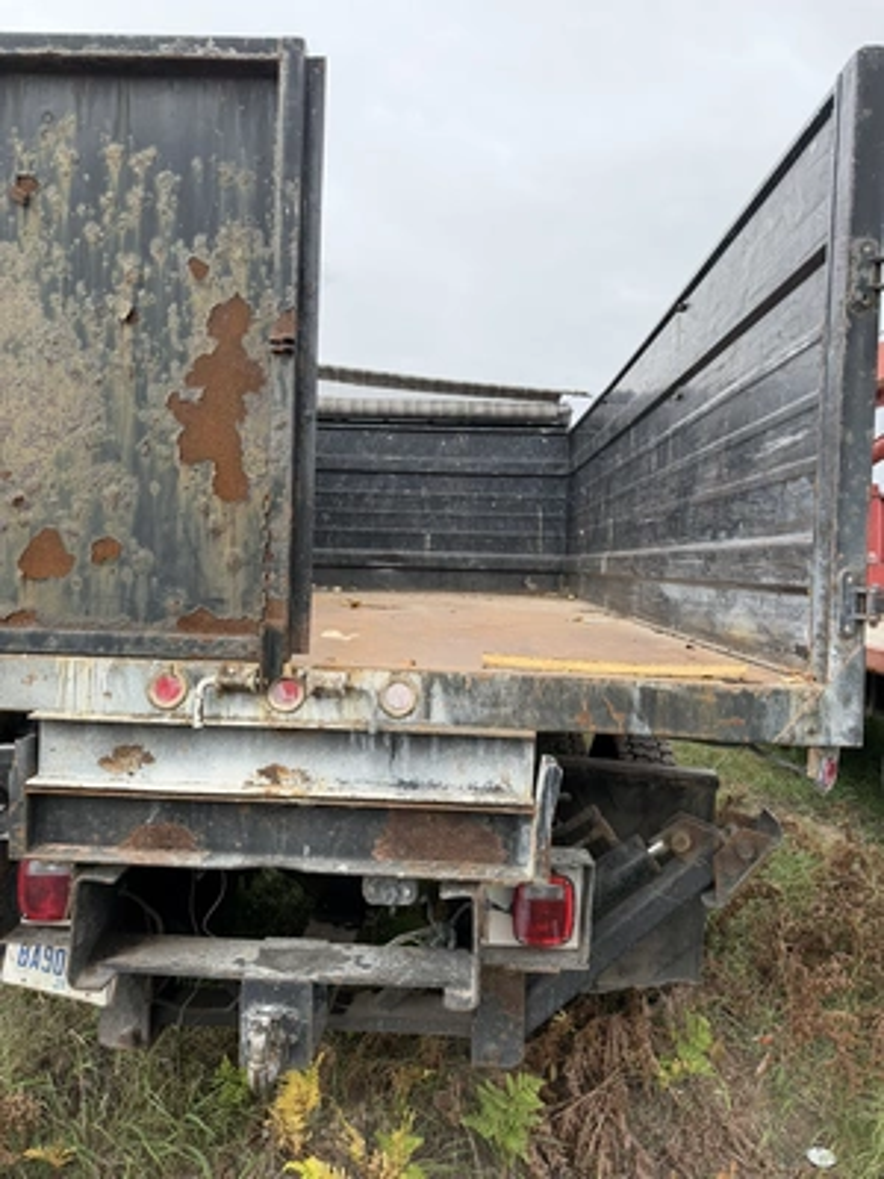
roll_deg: -0.2
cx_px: 442
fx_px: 817
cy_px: 590
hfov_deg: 56.8
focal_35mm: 24
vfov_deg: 71.6
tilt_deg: +0.2
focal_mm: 6.76
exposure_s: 1/1385
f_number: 1.78
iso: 100
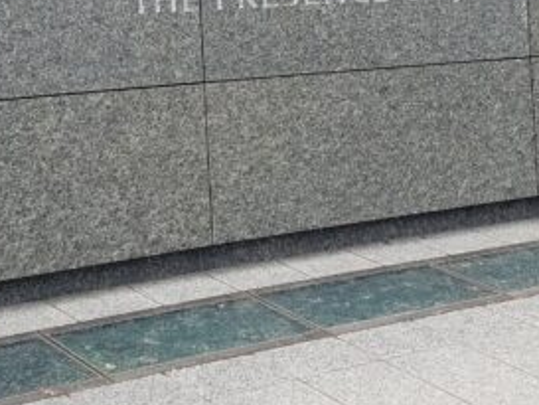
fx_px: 950
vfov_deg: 22.8
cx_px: 259
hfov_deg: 31.7
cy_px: -32
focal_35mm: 61
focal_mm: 4.2
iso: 40
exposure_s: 1/503
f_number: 1.7
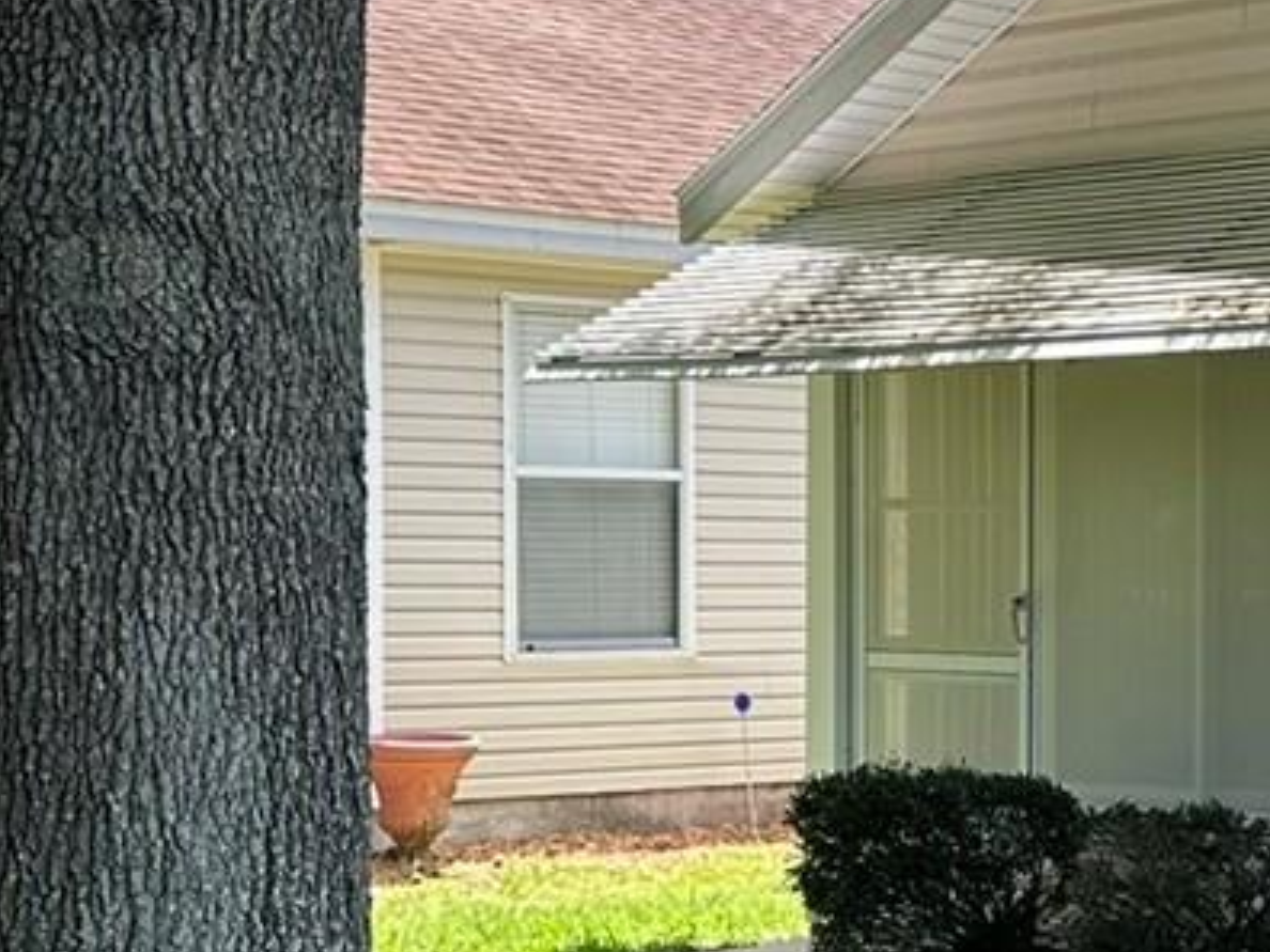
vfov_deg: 15.2
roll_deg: +0.3
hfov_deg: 19.0
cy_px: 590
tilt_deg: -1.0
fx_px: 3559
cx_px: 1581
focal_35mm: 97
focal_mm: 6.86
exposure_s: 1/541
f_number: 1.78
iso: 80
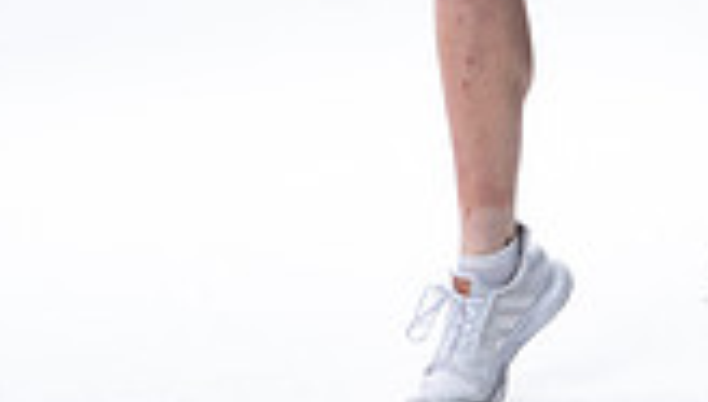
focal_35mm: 235
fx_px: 4420
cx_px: 207
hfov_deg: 9.1
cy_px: -514
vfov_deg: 5.1
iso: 200
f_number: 5.6
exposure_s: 1/250
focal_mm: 82
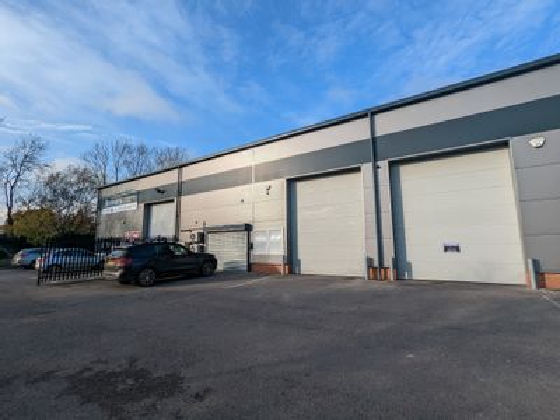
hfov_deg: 94.5
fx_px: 259
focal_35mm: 16
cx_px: 280
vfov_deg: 78.1
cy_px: 210
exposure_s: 1/1475
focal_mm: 2.35
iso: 50
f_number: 2.2
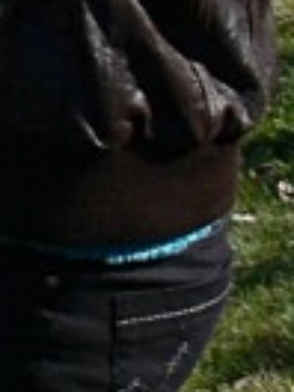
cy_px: -551
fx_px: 3080
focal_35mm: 272
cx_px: -1221
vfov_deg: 6.9
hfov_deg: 4.6
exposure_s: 1/200
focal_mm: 7.4
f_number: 5.6
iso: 80
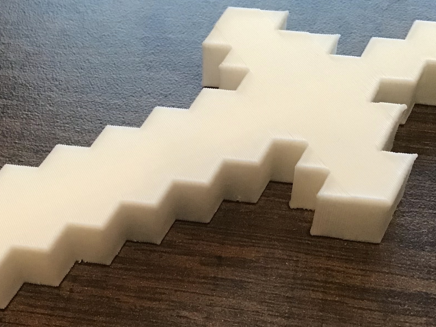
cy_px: 218
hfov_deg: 30.0
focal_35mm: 64
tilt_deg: -56.4
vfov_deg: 22.8
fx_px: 806
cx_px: 143
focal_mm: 3.3
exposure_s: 1/20
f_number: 2.4
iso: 200
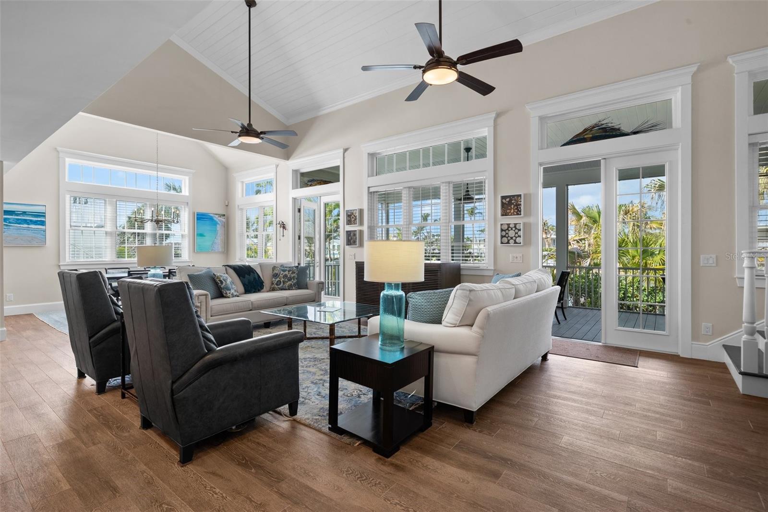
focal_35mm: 16
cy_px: 256
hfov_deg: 96.7
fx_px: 341
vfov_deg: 73.7
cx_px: 384
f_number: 9
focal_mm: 16
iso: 200
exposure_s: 1/5
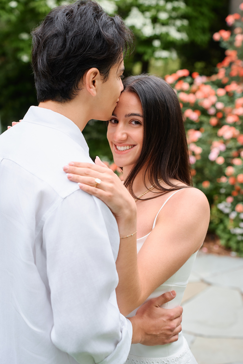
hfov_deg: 21.6
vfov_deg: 31.9
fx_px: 638
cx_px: 122
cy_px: 182
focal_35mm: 63
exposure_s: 1/1000
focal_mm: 63
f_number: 4
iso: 500
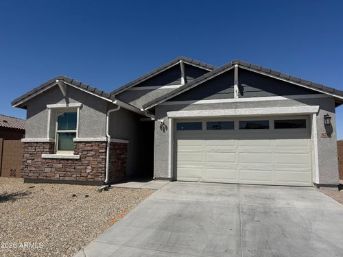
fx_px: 238
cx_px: 172
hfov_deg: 71.6
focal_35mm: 24
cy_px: 128
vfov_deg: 56.8
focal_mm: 6.76
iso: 80
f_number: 1.78
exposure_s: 1/9091
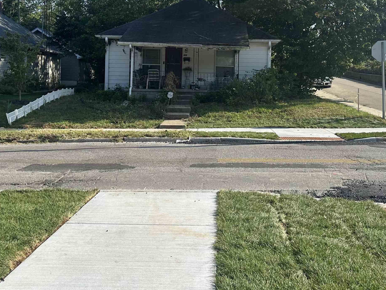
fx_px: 446
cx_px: 216
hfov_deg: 46.7
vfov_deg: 35.3
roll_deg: -1.5
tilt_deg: +0.0
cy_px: 78
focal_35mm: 40
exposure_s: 1/3155
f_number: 1.78
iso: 80
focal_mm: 6.86
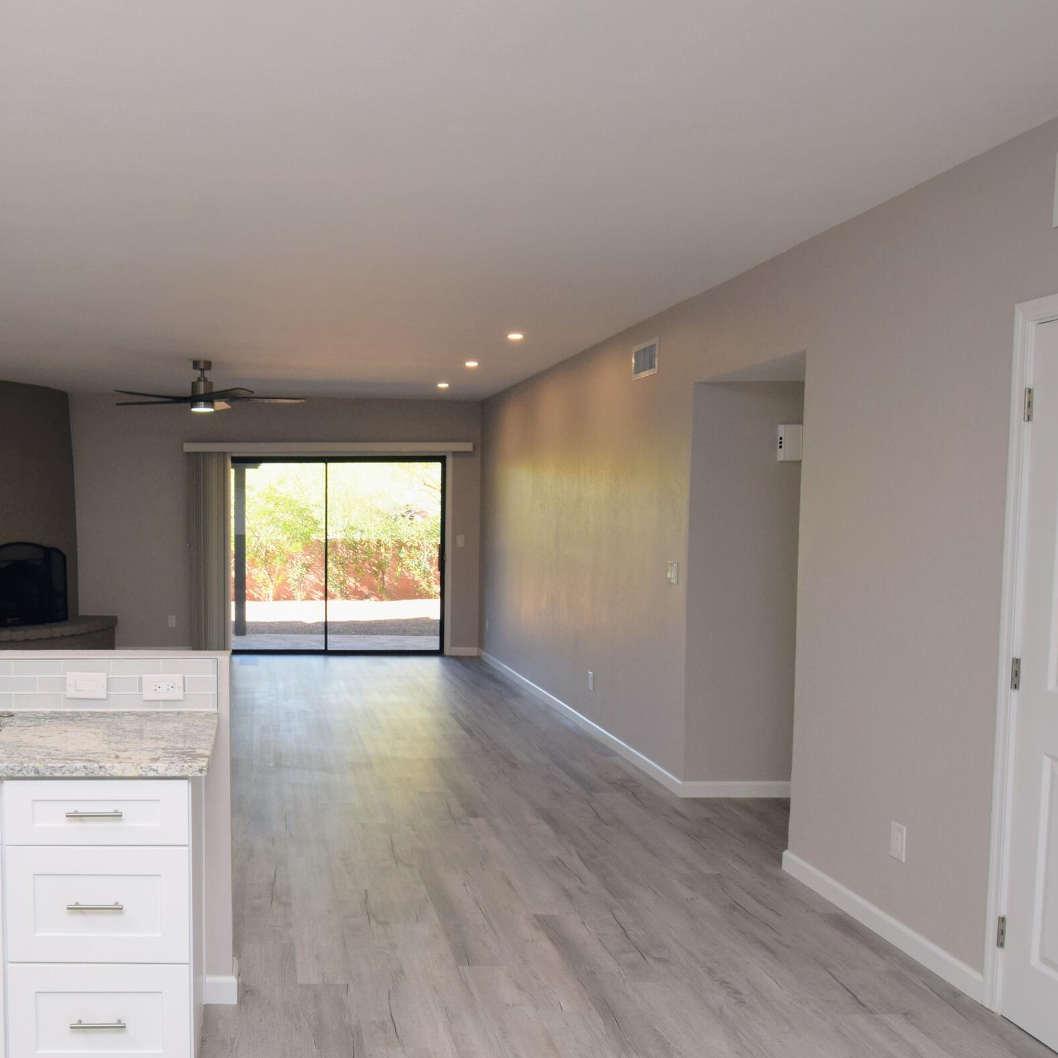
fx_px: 1003
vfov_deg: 55.5
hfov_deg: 52.4
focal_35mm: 29
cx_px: 228
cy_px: 593
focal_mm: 12
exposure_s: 1/160
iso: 400
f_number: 6.3
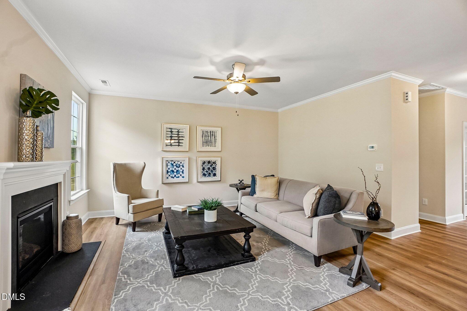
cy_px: 156
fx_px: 195
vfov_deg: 77.3
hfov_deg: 100.4
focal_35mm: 15
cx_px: 234
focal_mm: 10
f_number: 8
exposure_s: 1/5
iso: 400
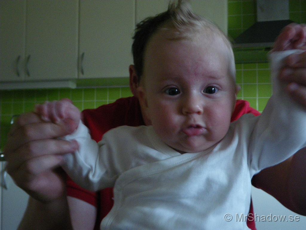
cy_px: 115
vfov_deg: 34.3
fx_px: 371
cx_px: 153
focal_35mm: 42
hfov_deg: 44.8
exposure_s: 1/13
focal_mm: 7.5
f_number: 4.2
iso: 400
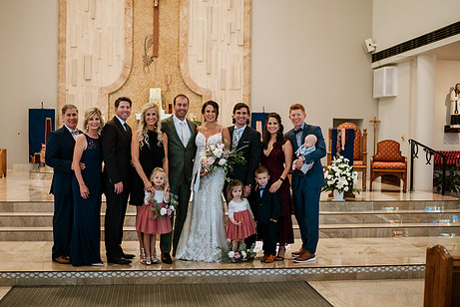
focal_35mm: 44
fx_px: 563
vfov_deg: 30.5
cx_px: 213
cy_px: 166
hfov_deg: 44.4
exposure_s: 1/125
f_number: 2
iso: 640
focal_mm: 35
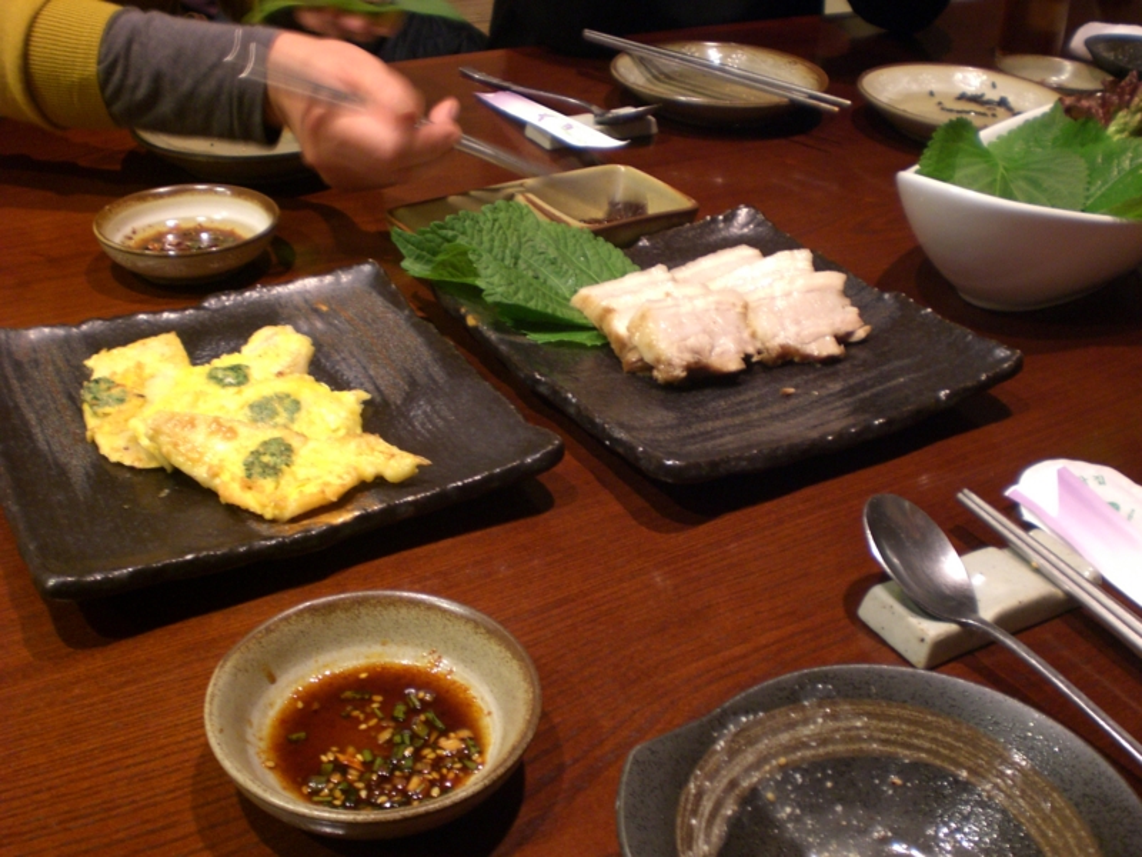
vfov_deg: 37.7
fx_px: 1254
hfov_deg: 49.0
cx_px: 571
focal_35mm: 38
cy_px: 428
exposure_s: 1/5
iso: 200
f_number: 3.1
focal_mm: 6.3
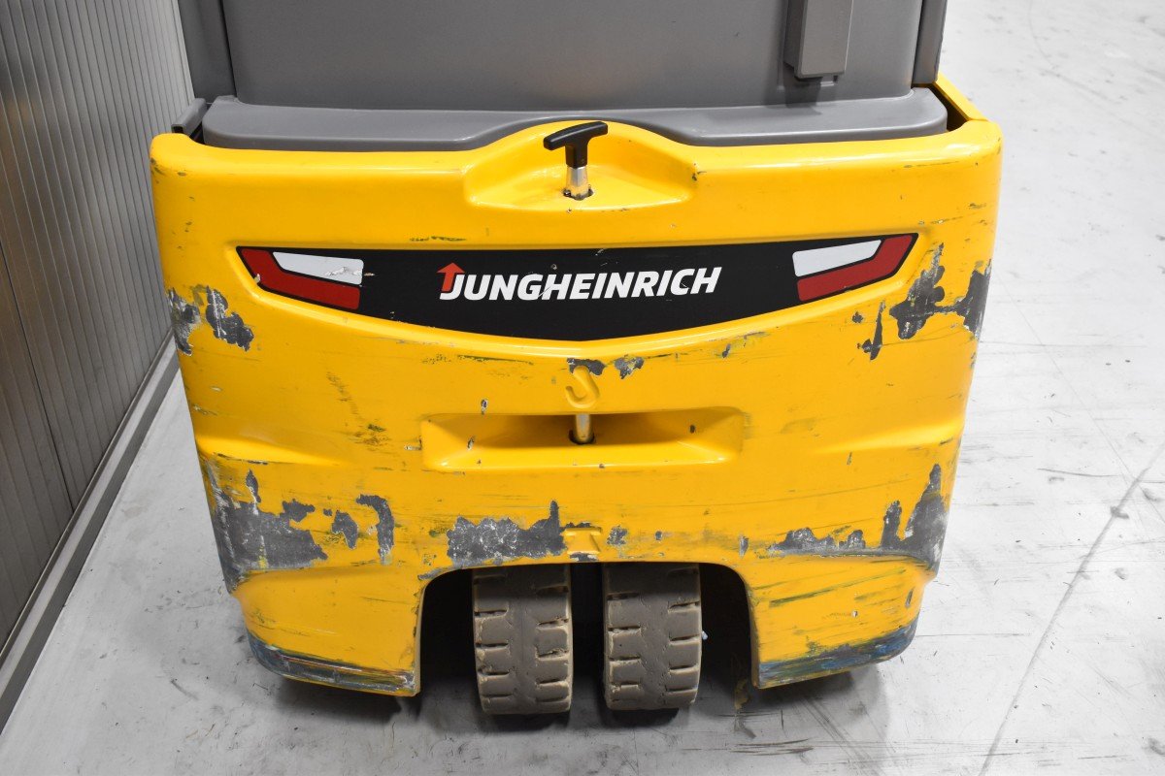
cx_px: 582
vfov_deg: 35.5
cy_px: 388
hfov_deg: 51.3
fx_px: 1213
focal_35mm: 38
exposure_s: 1/30
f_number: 5
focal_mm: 25
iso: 1600
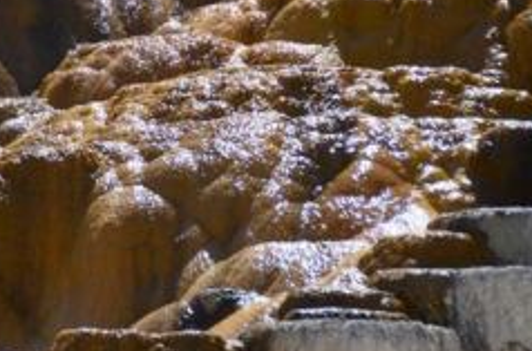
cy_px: -99
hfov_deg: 4.9
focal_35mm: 423
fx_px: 6235
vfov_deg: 3.2
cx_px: -179
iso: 200
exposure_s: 1/1000
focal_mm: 105
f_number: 8
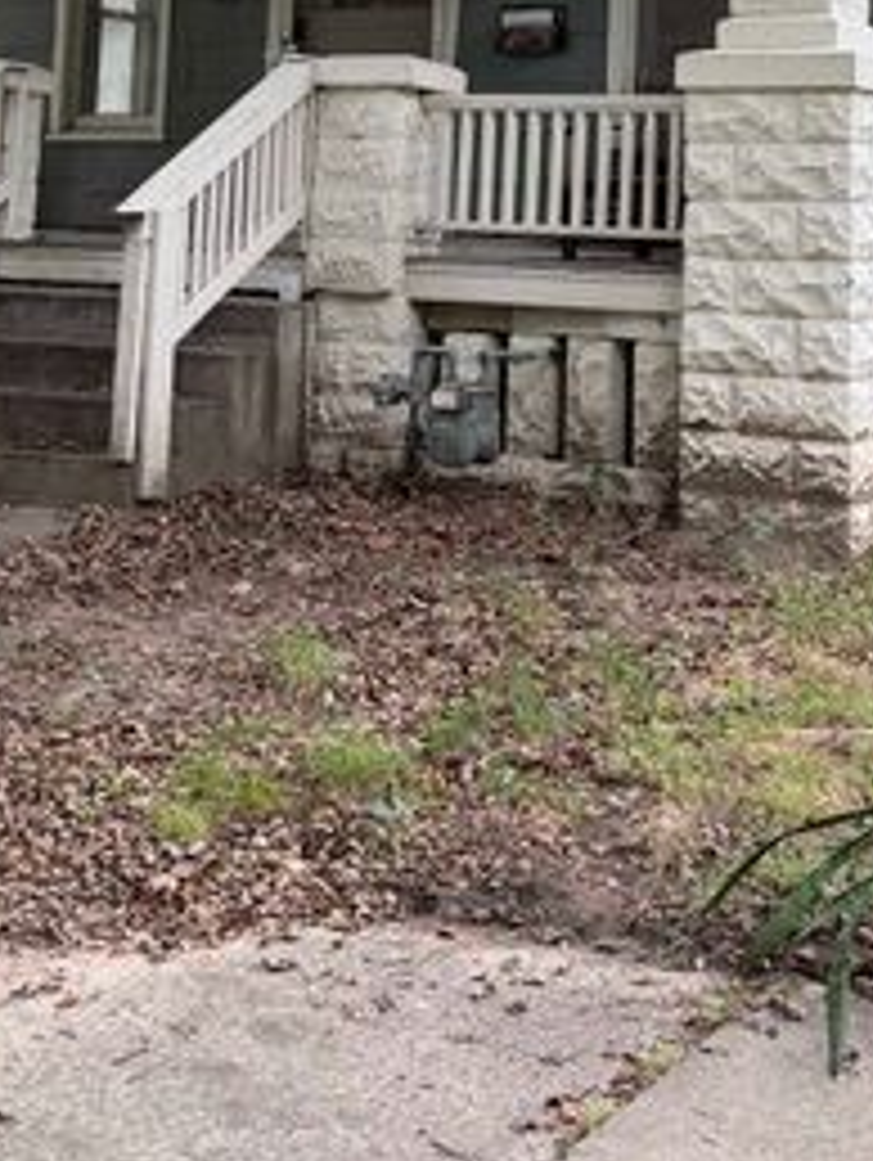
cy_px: -52
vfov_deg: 28.8
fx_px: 2081
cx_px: 558
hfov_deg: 23.6
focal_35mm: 62
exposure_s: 1/167
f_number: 1.78
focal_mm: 6.76
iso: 80
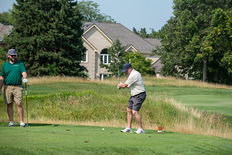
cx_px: 116
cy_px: 78
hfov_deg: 10.3
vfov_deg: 6.9
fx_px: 1289
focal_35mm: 200
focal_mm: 200
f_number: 5
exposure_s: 1/2500
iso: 250
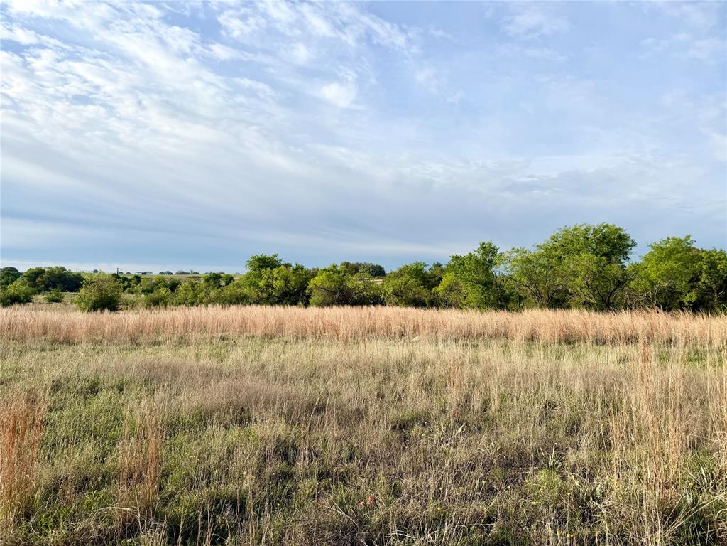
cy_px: 273
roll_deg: +0.1
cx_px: 364
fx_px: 504
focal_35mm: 24
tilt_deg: +0.4
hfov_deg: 71.6
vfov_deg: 56.8
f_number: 1.78
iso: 80
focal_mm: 6.76
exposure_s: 1/4405
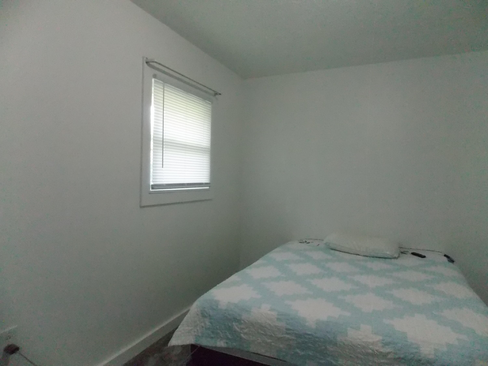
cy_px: 183
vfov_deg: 58.9
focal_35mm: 23
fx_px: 324
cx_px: 244
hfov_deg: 73.9
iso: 1000
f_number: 3.1
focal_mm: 4
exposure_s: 1/125
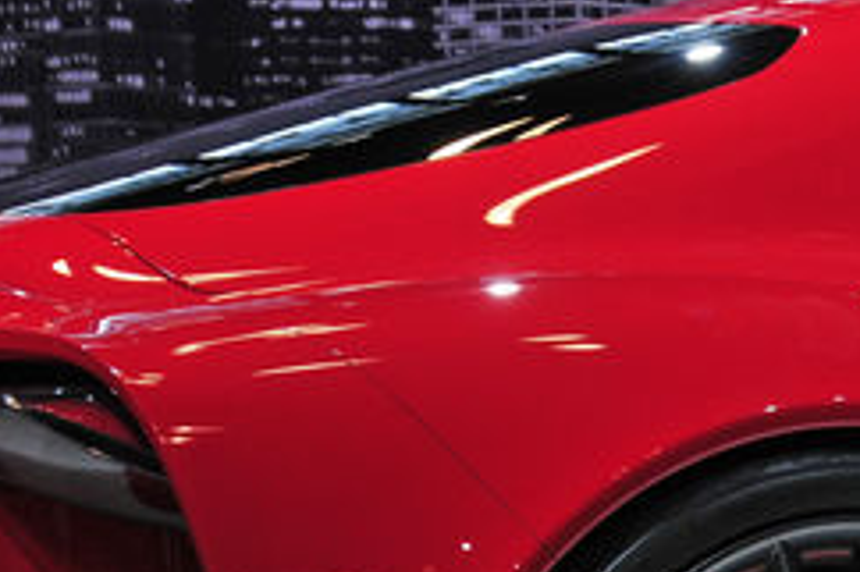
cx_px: 1368
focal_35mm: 145
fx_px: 3461
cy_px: 318
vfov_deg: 9.4
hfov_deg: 13.2
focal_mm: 26
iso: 400
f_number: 7.1
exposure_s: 1/100
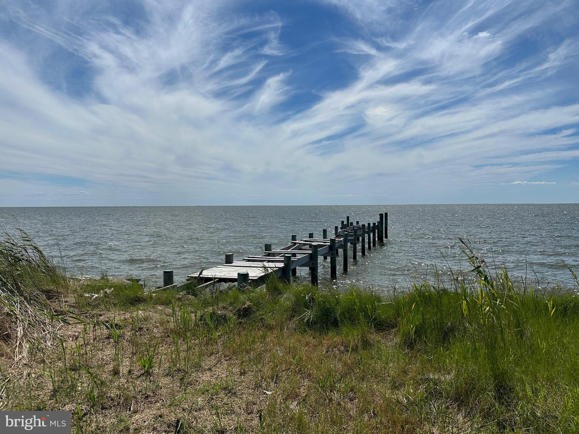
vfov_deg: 56.8
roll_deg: +1.4
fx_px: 401
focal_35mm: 24
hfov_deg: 71.6
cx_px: 290
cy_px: 217
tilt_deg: -1.5
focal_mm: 6.86
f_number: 1.78
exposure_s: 1/12048
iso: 80
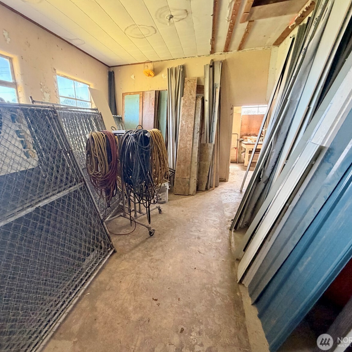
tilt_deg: -12.3
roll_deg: +0.0
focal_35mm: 17
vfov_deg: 84.0
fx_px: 196
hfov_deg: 83.6
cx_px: 153
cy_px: 173
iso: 400
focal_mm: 2.22
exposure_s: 1/60
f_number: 2.2
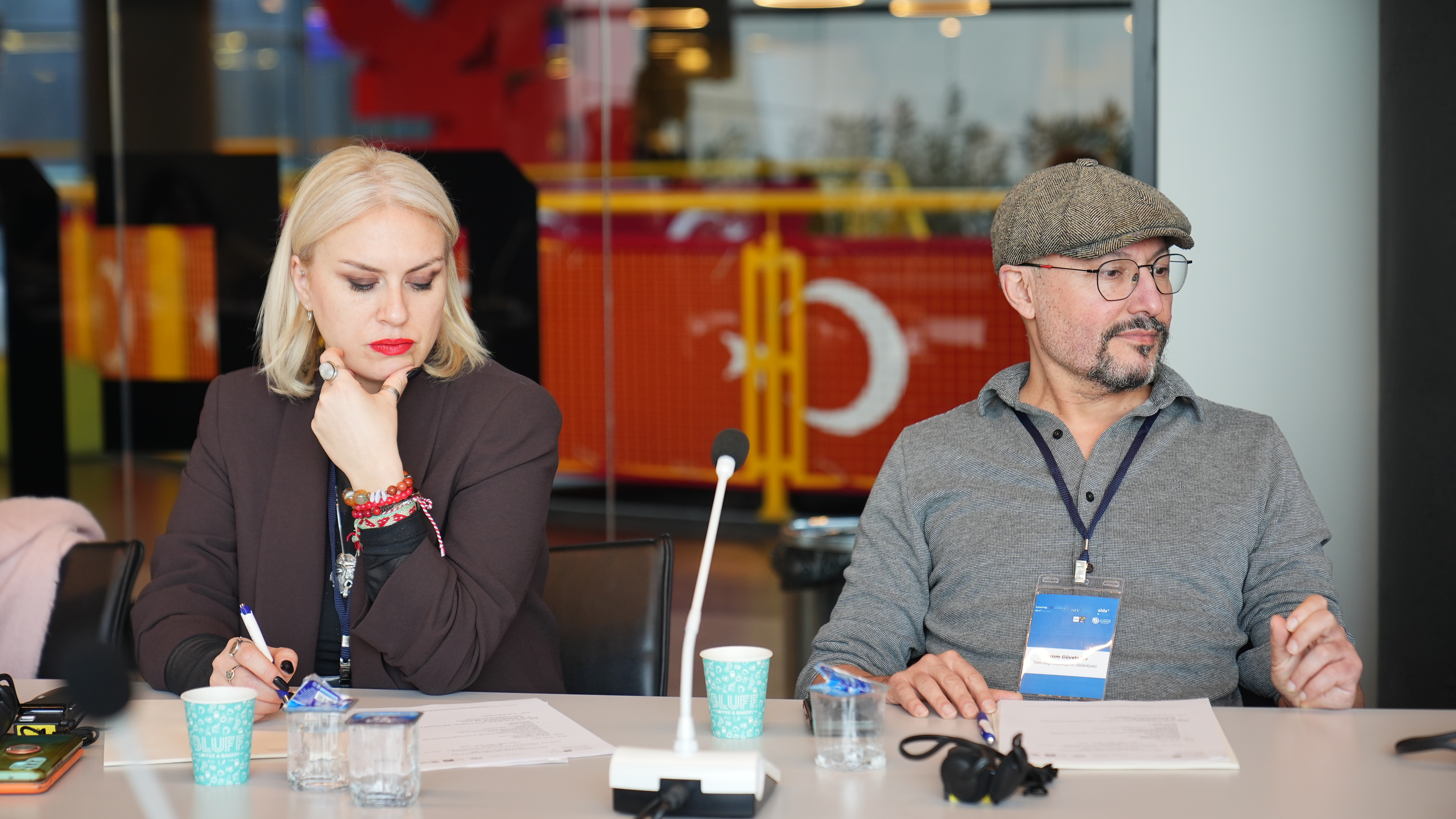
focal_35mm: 74
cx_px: 728
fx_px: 2857
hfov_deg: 28.6
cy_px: 397
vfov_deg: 16.3
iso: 400
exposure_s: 1/100
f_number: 2.8
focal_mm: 70
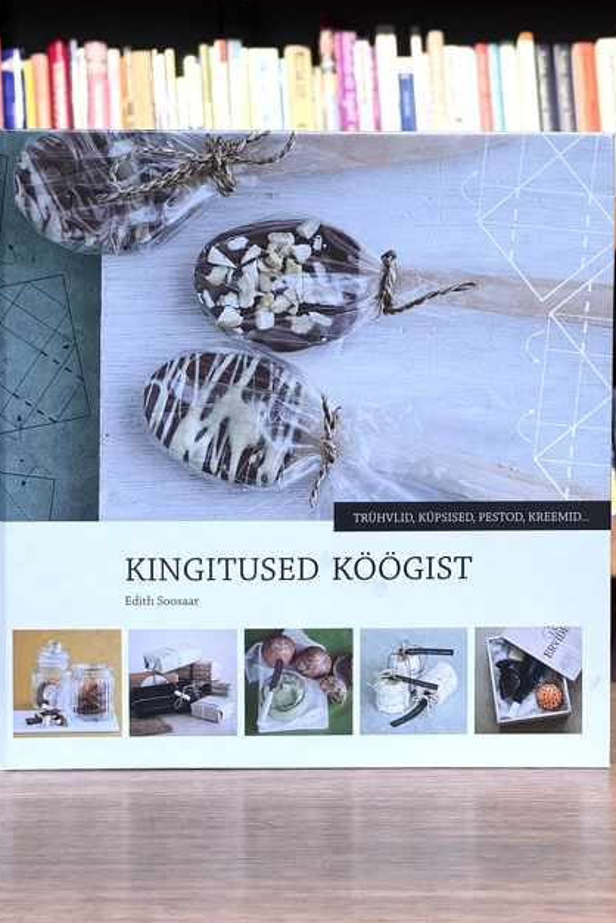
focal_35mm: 87
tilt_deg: +0.0
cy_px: 463
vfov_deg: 23.4
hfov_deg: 15.7
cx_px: 295
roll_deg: -0.2
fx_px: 2233
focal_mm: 9
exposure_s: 1/99
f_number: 2.8
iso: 160
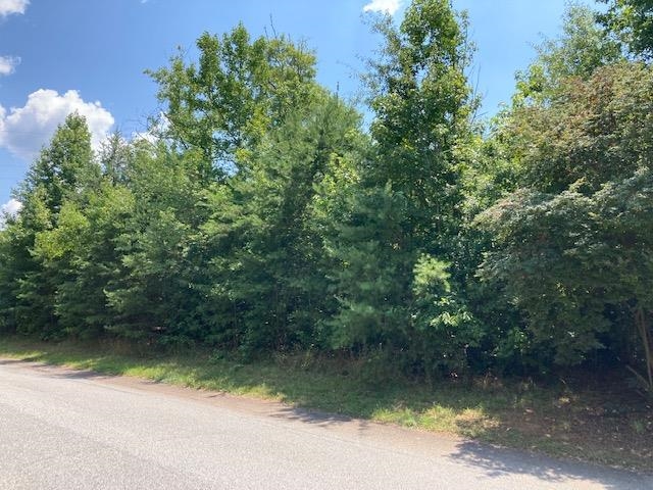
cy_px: 245
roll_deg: -1.5
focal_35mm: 28
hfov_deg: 63.4
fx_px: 528
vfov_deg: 49.7
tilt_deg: +10.1
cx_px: 326
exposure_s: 1/960
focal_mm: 3.99
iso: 20
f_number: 1.8
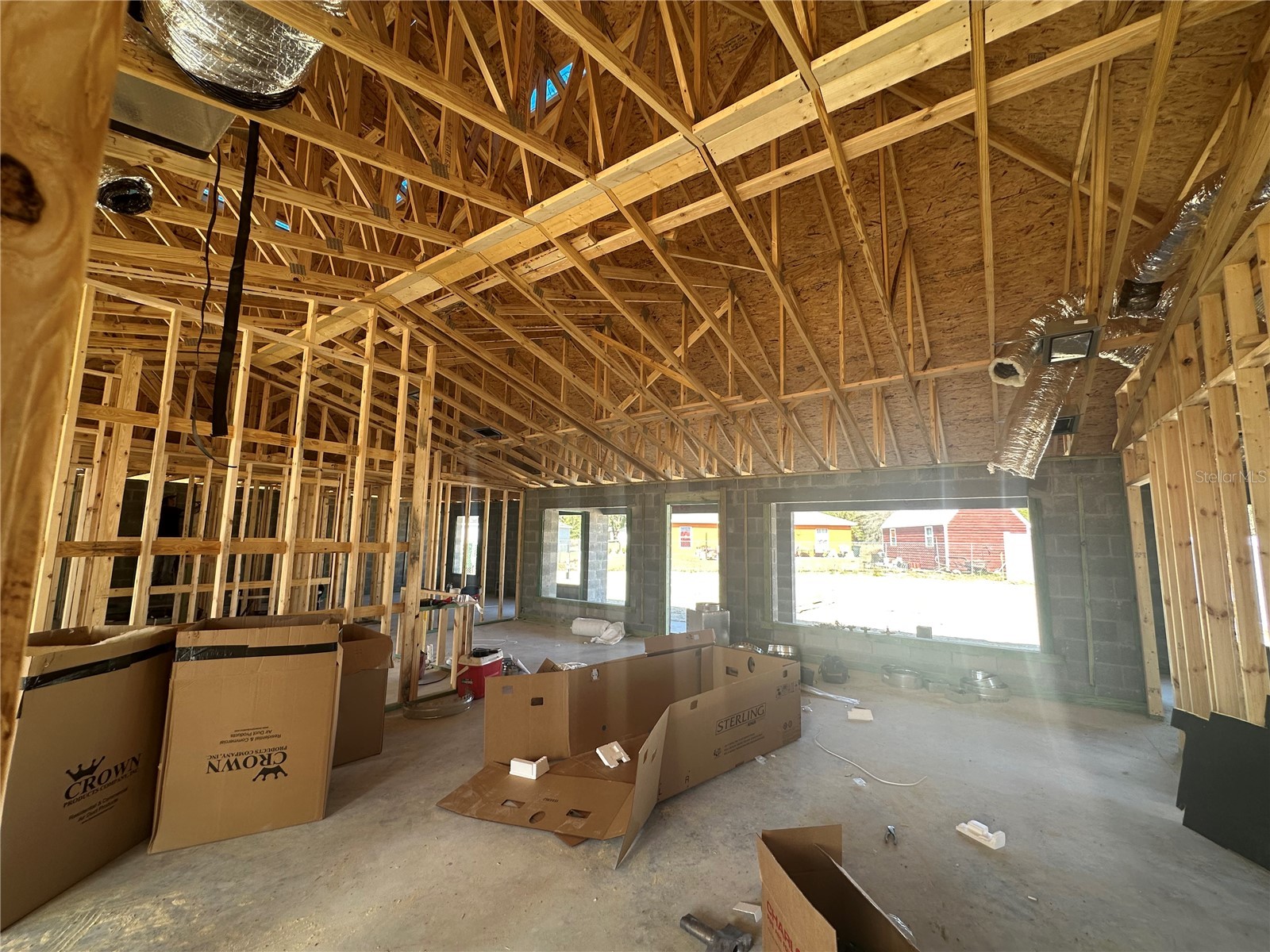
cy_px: 476
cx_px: 635
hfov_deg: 102.1
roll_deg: -1.0
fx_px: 514
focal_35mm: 14
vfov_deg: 85.7
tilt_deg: +7.6
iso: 50
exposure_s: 1/99
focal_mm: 2.22
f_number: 2.2
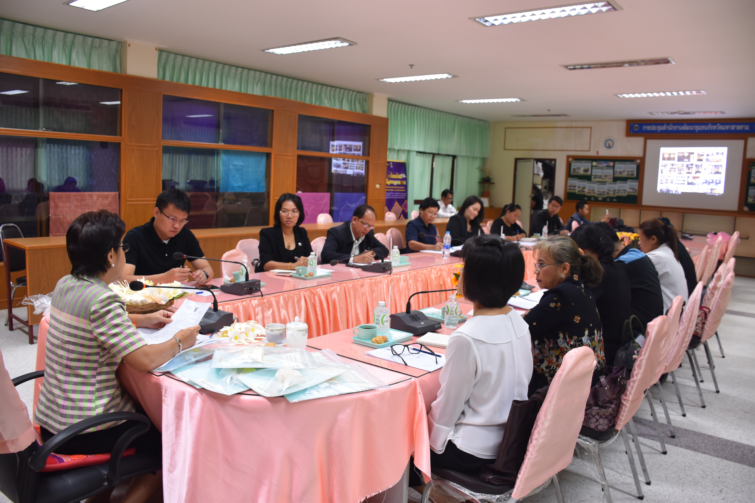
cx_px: 378
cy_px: 252
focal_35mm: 27
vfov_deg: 47.9
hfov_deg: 67.4
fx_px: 566
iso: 560
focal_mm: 18
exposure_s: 1/60
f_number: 4
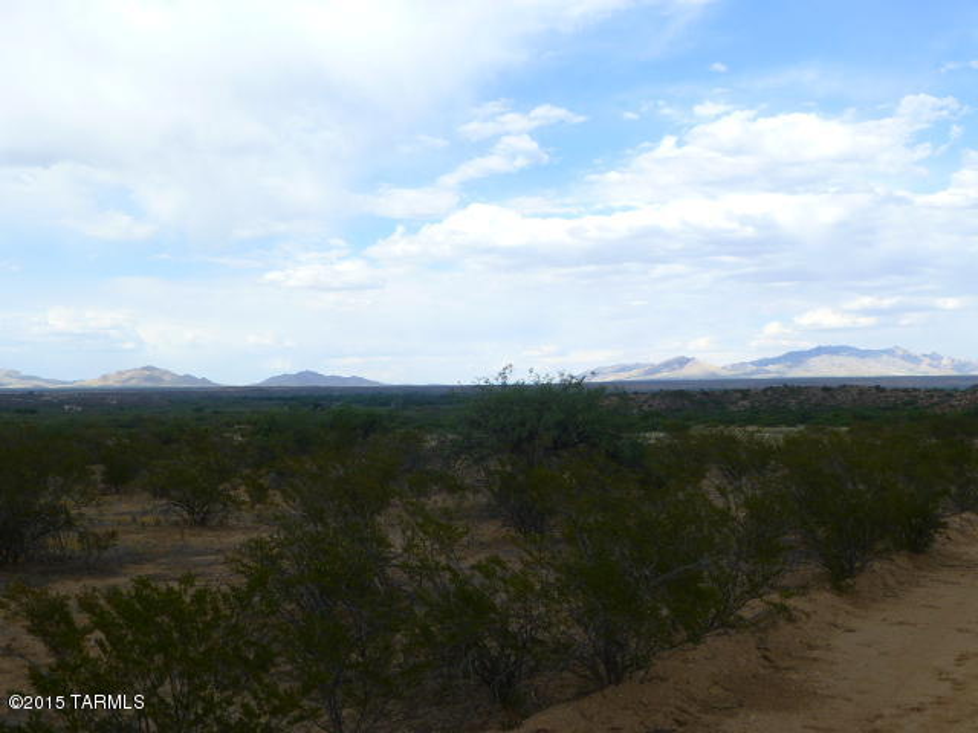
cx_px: 489
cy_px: 366
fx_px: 1102
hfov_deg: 47.9
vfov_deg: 36.8
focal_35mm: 39
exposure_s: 1/500
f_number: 3.9
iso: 100
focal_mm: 6.9
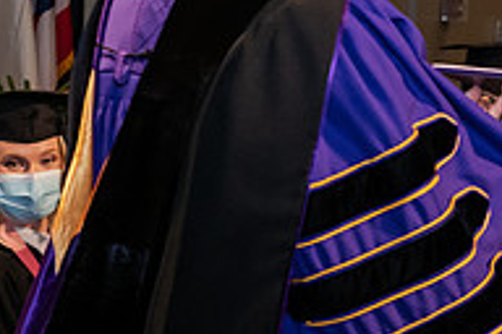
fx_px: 2607
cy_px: 56
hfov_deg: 10.8
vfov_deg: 7.3
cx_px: 599
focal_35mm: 187
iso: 1600
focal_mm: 62
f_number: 6.3
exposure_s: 1/200
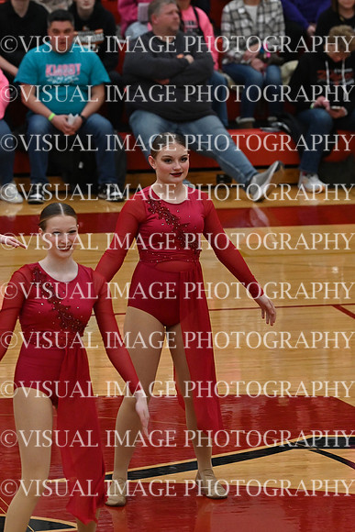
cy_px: 266
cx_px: 178
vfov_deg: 7.6
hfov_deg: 5.1
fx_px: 3991
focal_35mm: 270
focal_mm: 180
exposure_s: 1/400
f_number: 4
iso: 5000
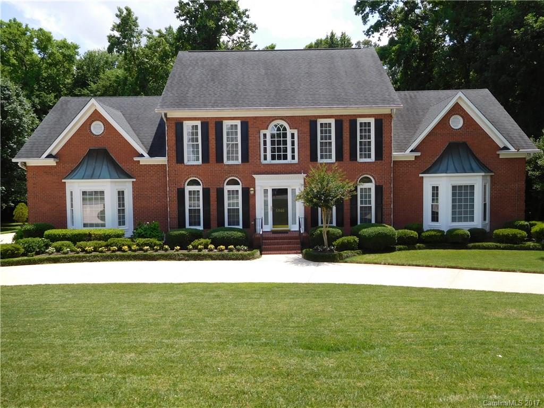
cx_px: 272
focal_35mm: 25
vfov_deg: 54.9
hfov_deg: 69.4
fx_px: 393
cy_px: 204
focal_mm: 4.5
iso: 125
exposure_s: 1/800
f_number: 3.4
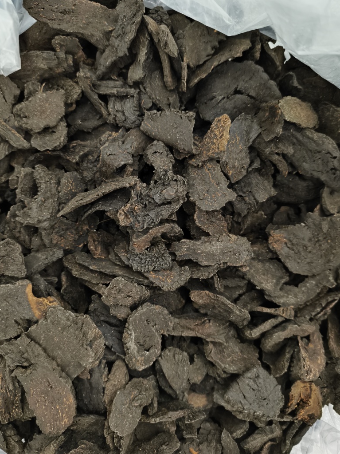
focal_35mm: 24
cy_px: 223
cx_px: 166
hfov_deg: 56.8
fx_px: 314
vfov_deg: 71.6
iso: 2000
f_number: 1.6
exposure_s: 1/25
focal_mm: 5.84
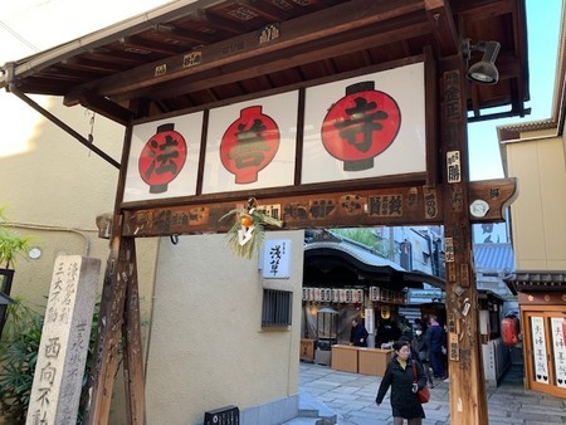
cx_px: 283
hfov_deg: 67.3
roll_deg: -2.9
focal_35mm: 26
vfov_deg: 53.1
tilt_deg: +12.0
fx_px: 425
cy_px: 212
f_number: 1.8
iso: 32
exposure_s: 1/121
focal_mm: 4.25
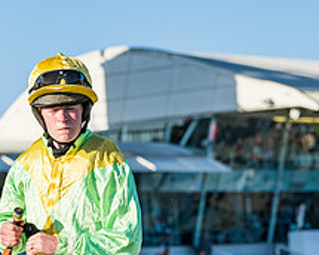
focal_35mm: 254
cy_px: 319
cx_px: 147
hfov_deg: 7.6
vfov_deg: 6.1
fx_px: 2398
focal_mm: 86
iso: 200
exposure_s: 1/1250
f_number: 5
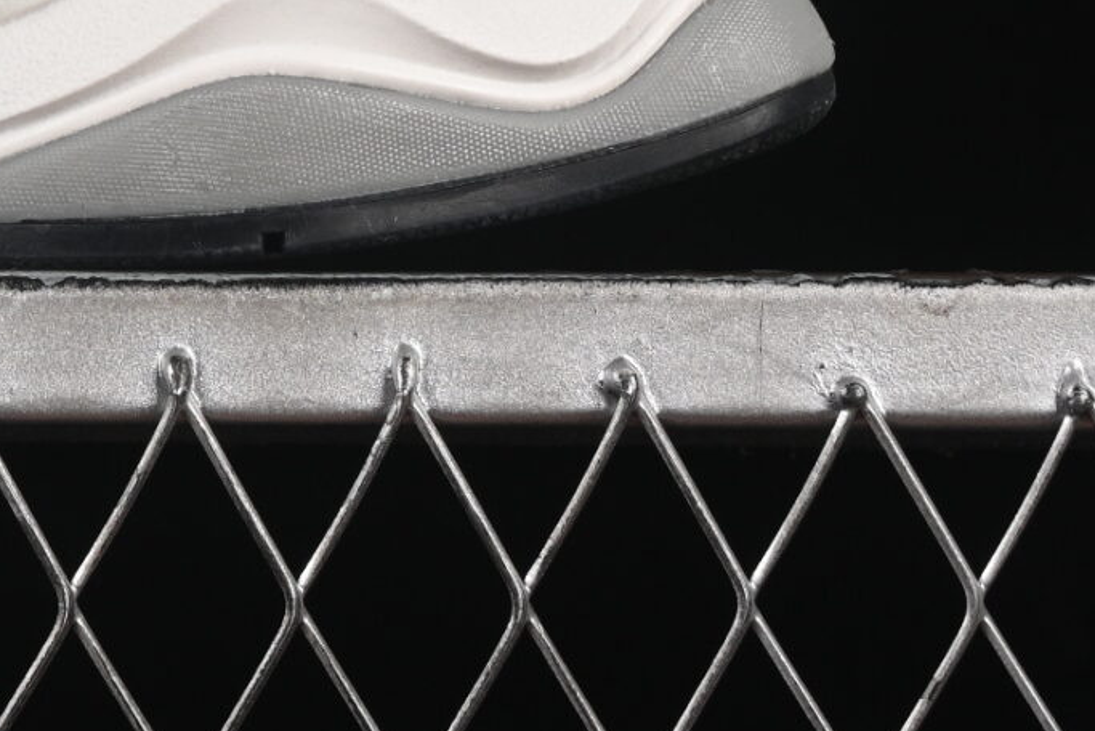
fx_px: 8550
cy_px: -596
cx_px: -667
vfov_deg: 4.8
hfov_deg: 7.2
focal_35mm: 281
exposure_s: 1/80
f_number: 8
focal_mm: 50
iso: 160
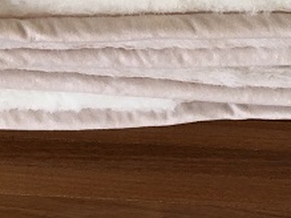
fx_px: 891
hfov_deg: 18.5
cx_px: 101
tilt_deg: -51.5
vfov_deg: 12.8
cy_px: -158
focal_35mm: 106
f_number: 2.2
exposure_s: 1/33
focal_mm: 4.15
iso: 125
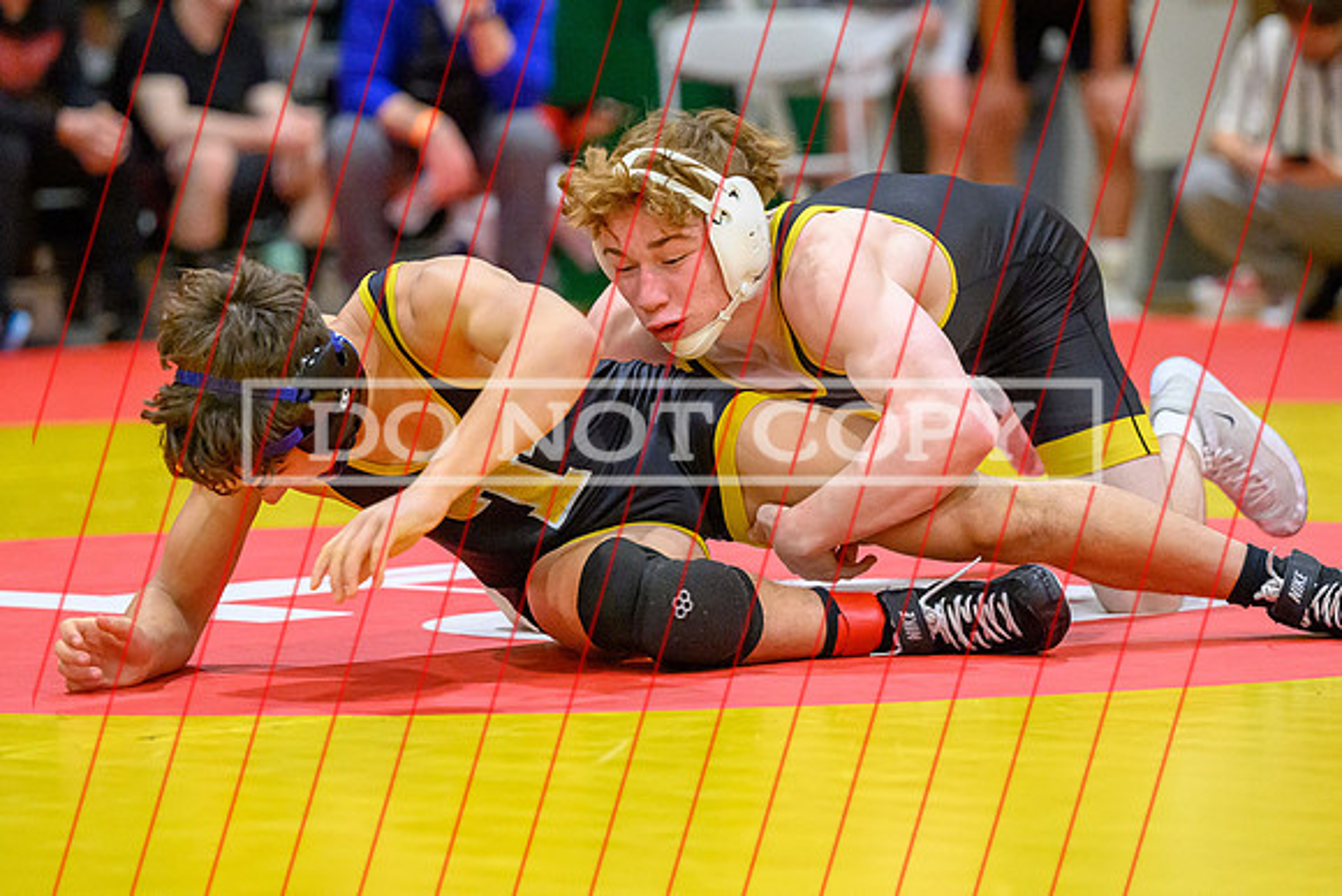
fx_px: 6874
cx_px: 687
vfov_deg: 7.4
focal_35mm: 184
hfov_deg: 11.2
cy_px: 284
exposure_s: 1/800
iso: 10000
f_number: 2.8
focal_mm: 135
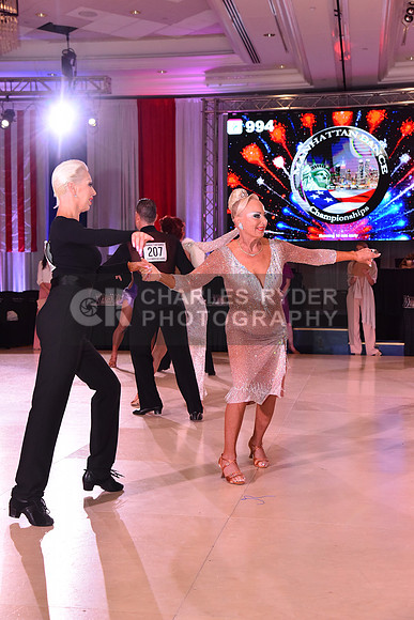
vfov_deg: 38.2
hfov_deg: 26.0
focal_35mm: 52
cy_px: 310
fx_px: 896
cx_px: 207
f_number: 6.3
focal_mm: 52
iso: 2500
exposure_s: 1/320
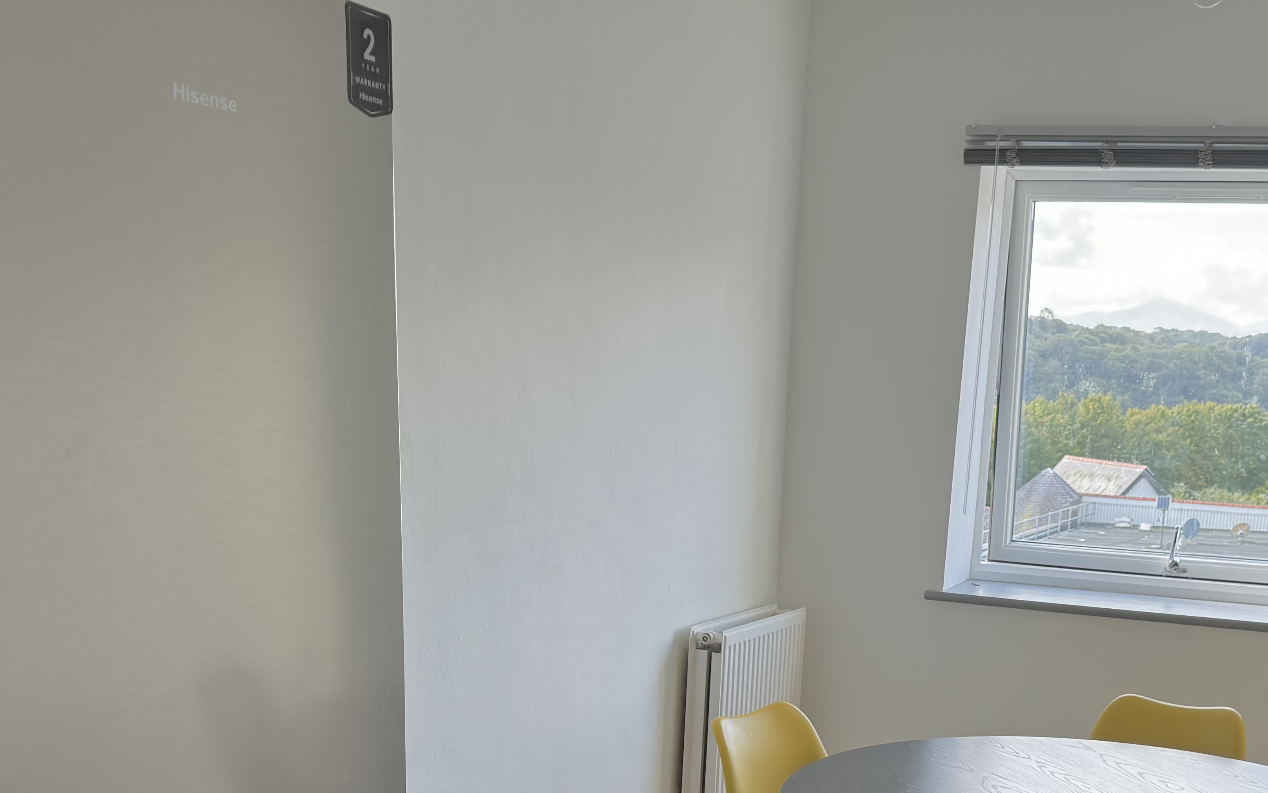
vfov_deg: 27.4
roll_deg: -3.6
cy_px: 739
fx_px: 1555
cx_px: 754
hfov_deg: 44.2
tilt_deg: -13.6
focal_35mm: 45
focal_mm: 6.76
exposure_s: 1/121
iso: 64
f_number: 1.78
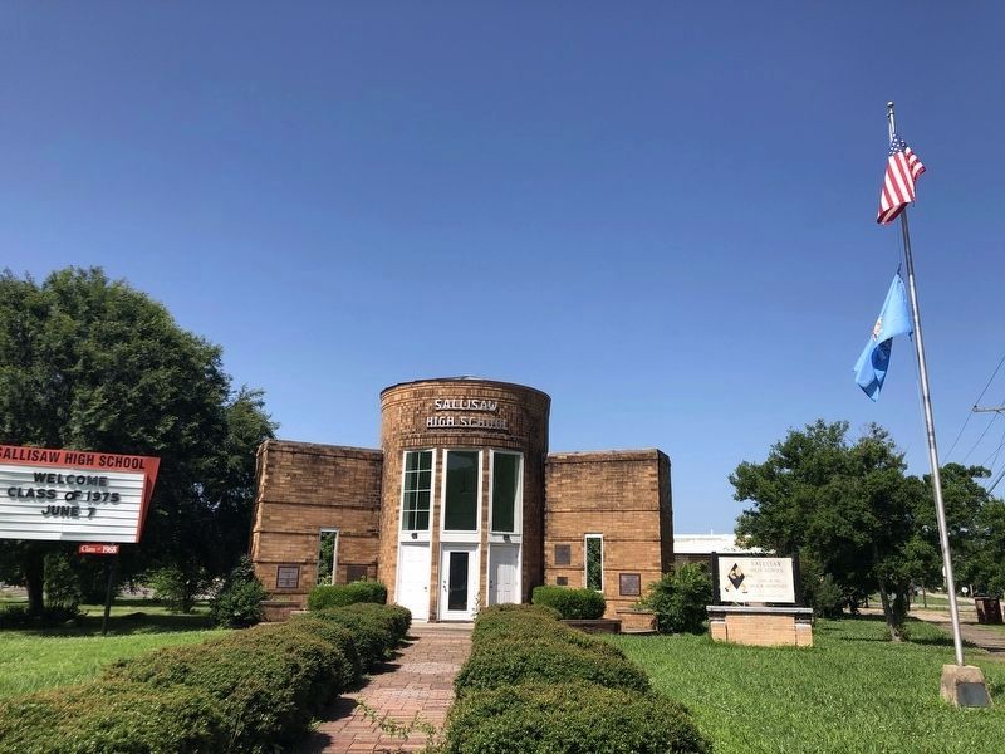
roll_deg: -0.6
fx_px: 813
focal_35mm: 28
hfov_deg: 63.4
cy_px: 377
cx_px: 502
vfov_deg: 49.7
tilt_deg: +13.7
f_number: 1.8
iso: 20
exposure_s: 1/1869
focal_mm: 4
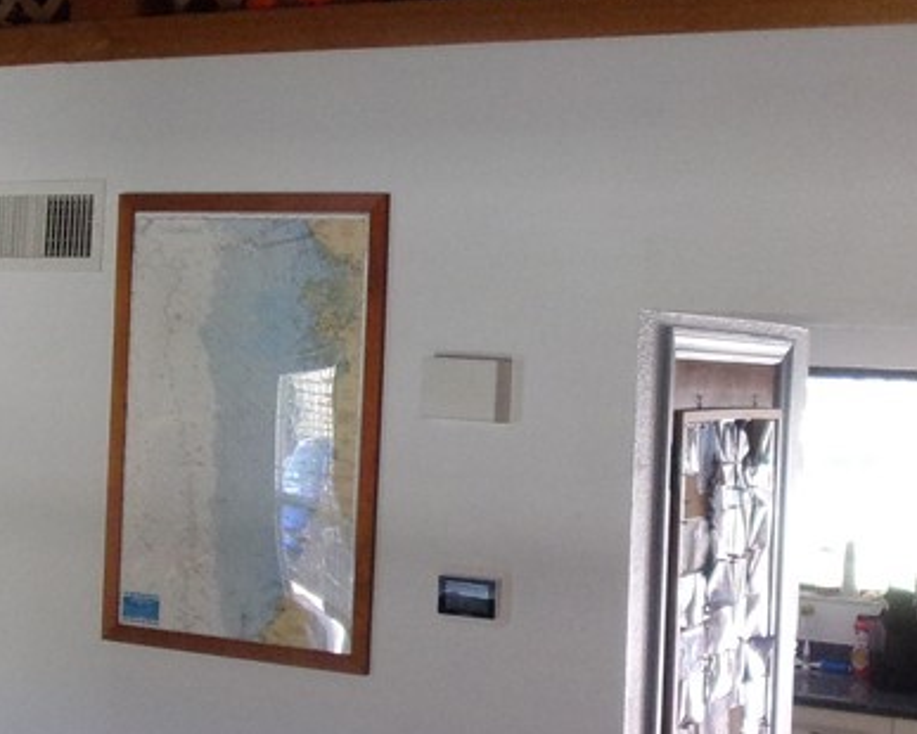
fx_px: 1684
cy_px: 365
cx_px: 524
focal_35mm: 62
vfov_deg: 24.6
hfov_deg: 30.4
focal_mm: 4.3
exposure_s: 1/34
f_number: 3.3
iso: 277
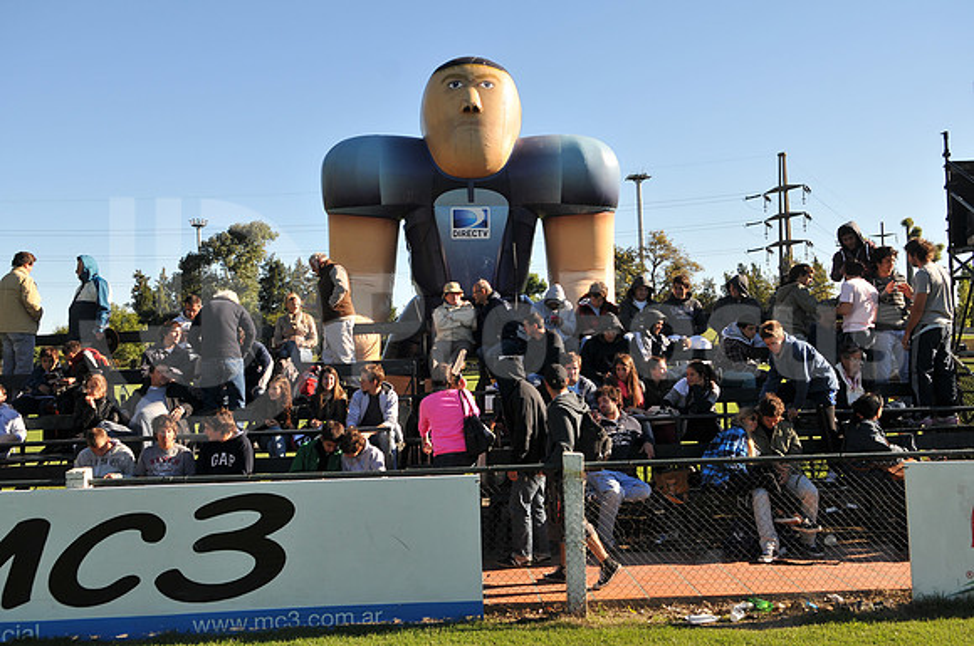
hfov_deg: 55.2
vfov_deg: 38.3
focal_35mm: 34
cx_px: 487
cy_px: 323
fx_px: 932
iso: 200
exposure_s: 1/640
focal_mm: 23
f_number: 5.6
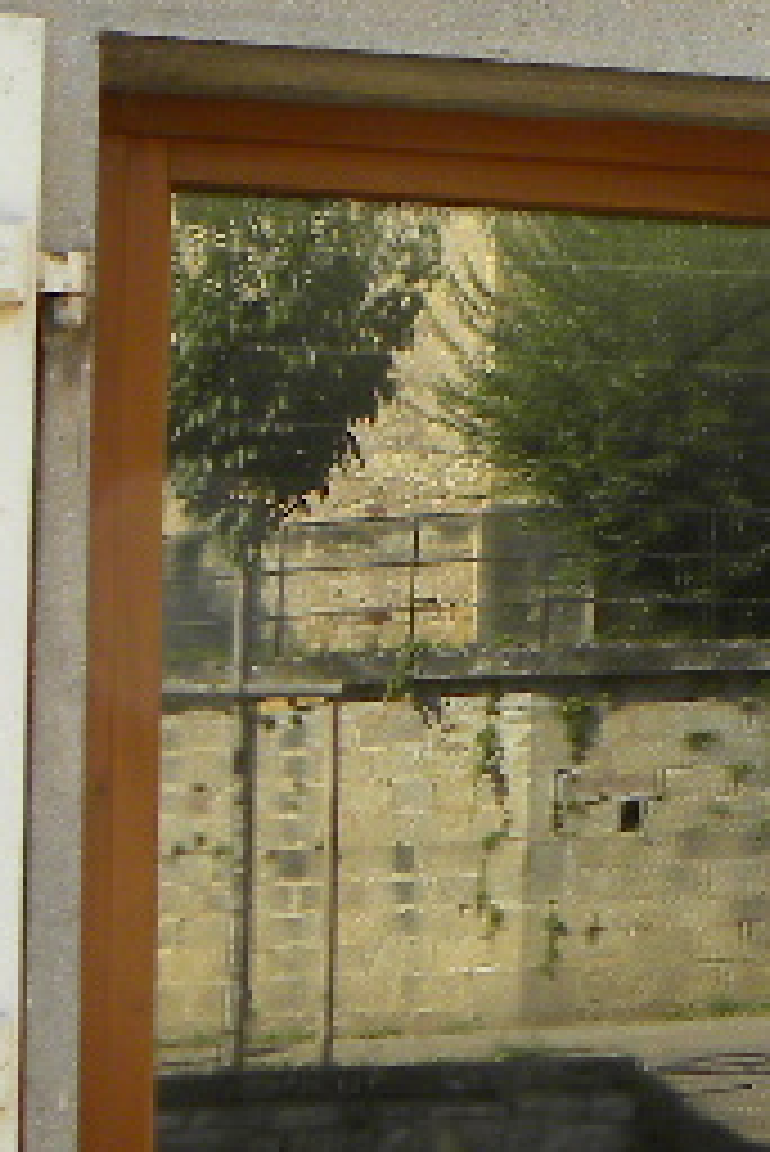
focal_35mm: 108
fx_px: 3460
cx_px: 928
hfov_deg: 12.4
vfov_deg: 18.9
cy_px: 495
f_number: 3.5
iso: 64
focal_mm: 4.6
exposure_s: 1/137
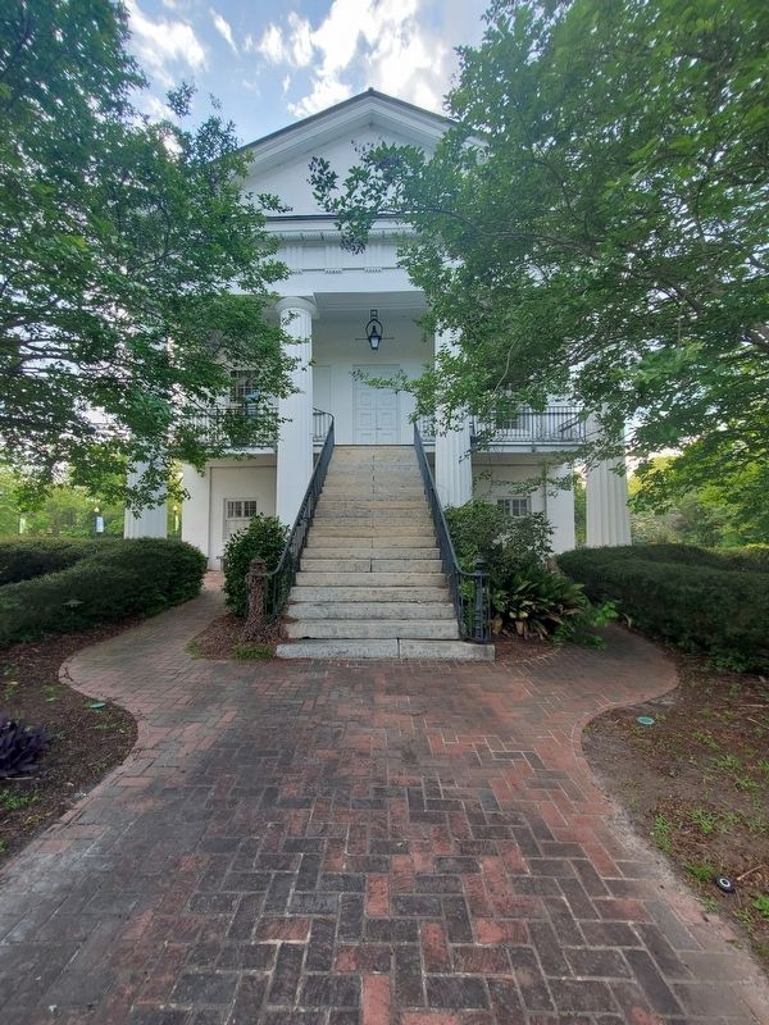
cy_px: 512
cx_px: 384
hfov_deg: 89.9
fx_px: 385
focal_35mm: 13
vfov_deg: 106.2
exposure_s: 1/122
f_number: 2.2
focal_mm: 1.8
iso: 50
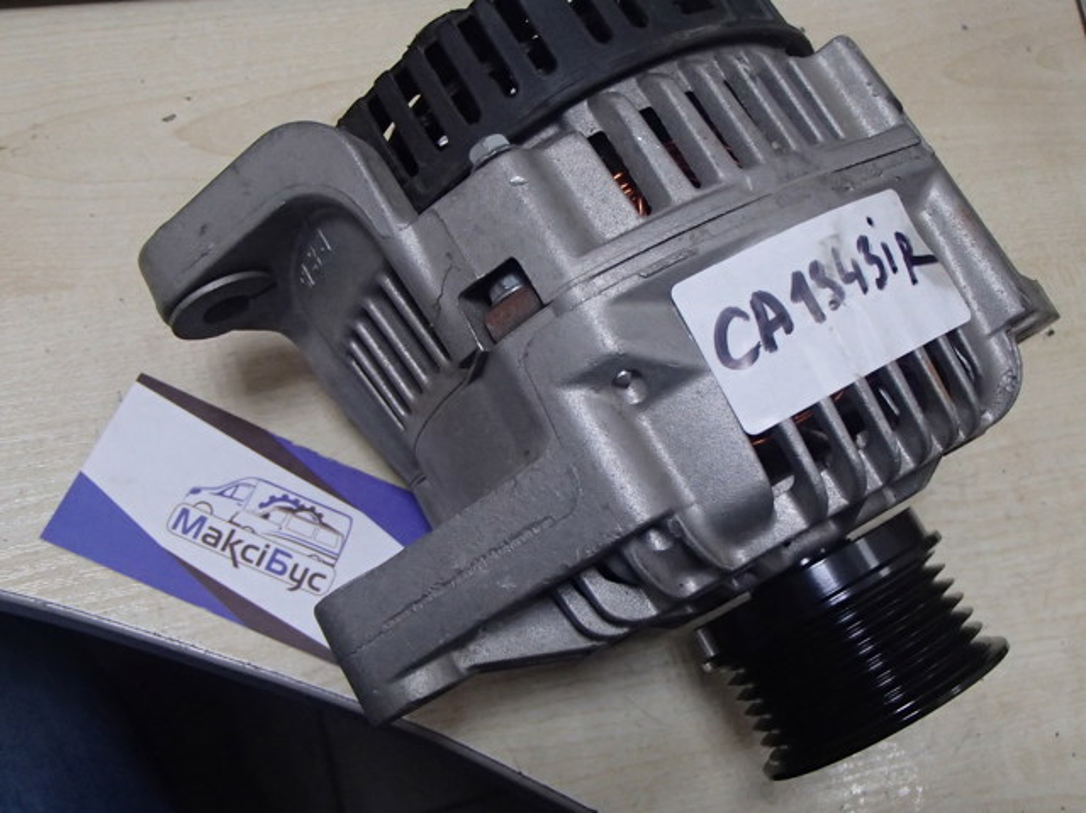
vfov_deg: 38.6
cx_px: 543
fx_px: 1160
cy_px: 406
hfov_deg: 50.2
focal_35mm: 37
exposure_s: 1/50
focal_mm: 6.64
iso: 800
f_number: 4.7
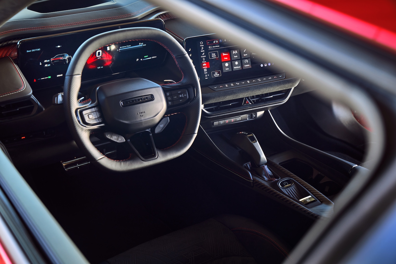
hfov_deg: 38.9
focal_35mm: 51
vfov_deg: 26.5
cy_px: 132
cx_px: 198
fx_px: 561
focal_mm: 51
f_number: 4.5
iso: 200
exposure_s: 1/15
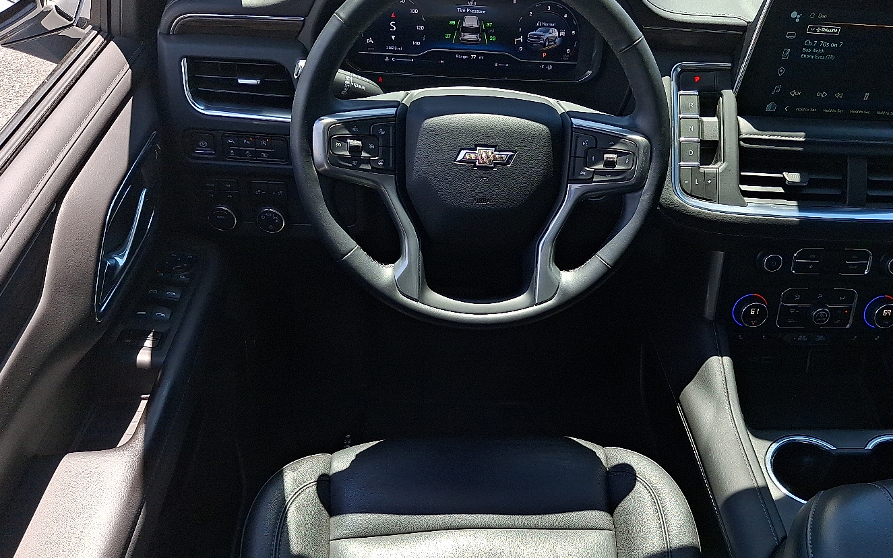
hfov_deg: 59.4
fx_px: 779
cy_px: 310
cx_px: 512
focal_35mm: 32
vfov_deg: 39.4
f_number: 1.8
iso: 30
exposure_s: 1/625
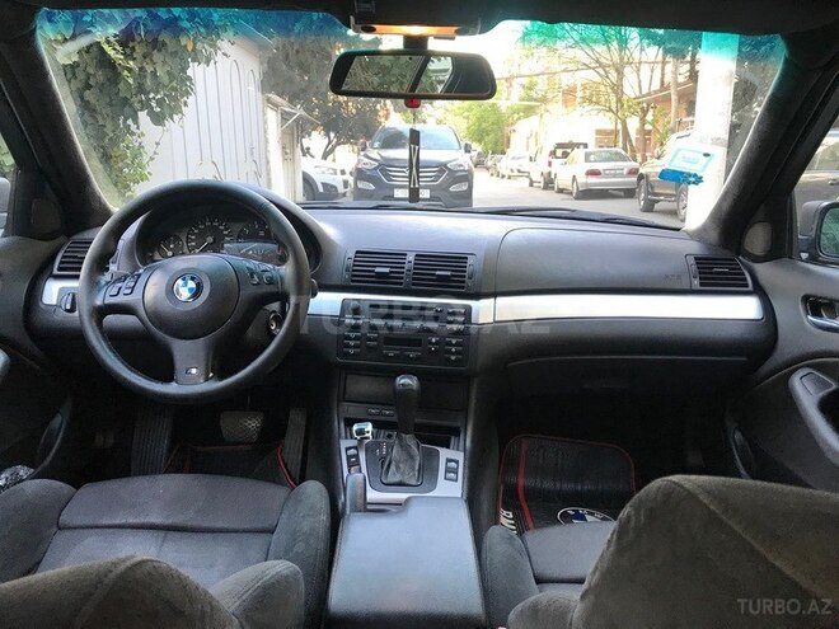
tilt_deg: -12.4
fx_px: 679
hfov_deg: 63.4
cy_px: 314
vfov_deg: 49.7
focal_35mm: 28
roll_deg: -0.6
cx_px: 420
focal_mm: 3.99
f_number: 1.8
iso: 25
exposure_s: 1/33
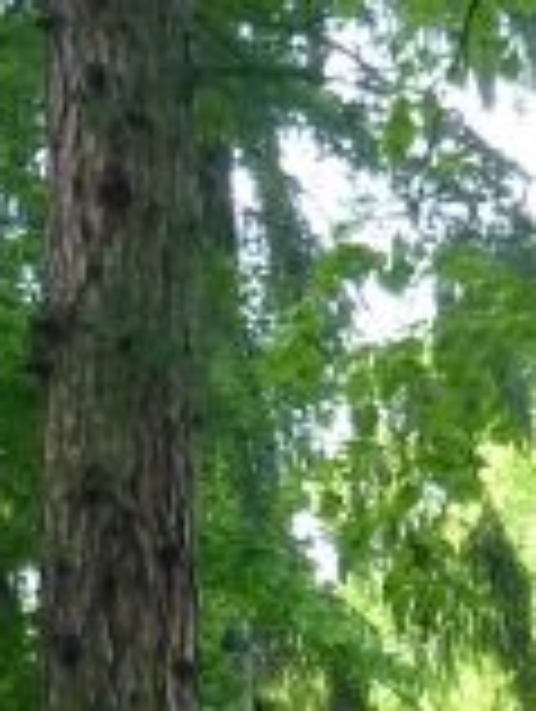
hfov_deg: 6.5
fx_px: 4633
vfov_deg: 8.7
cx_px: -396
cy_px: 801
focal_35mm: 225
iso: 200
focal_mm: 5.9
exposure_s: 1/50
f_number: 3.6
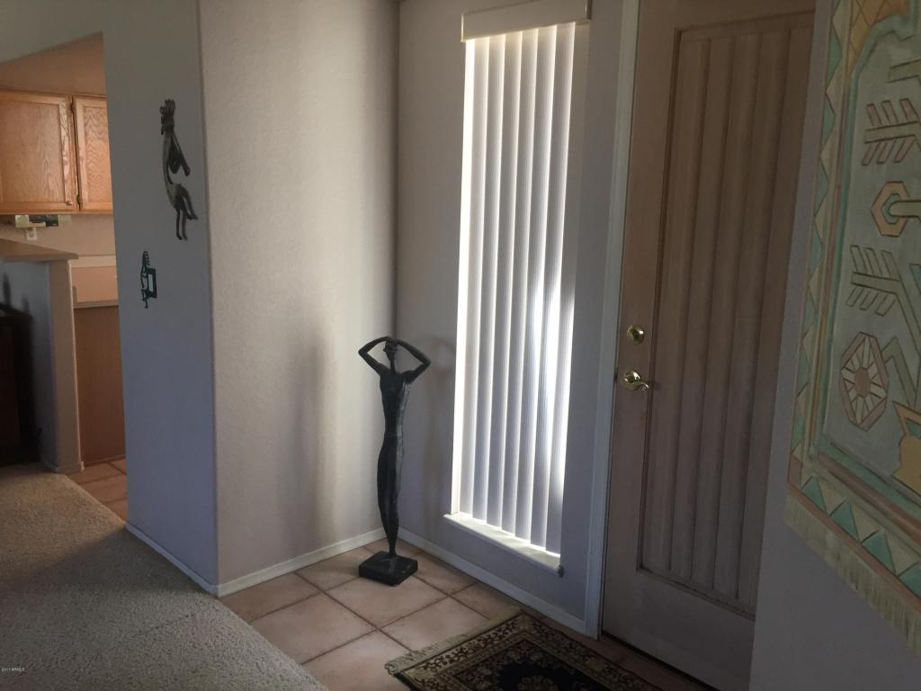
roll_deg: -1.2
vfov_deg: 48.2
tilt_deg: -11.6
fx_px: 772
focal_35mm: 29
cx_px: 460
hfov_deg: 61.7
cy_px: 346
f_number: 2.2
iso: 40
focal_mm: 4.15
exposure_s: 1/30
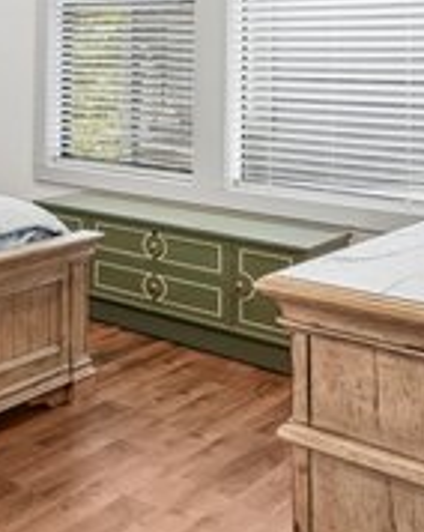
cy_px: 40
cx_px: -134
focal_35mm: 54
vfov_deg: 32.8
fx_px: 848
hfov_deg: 24.3
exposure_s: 1/30
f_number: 8
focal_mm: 16
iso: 800
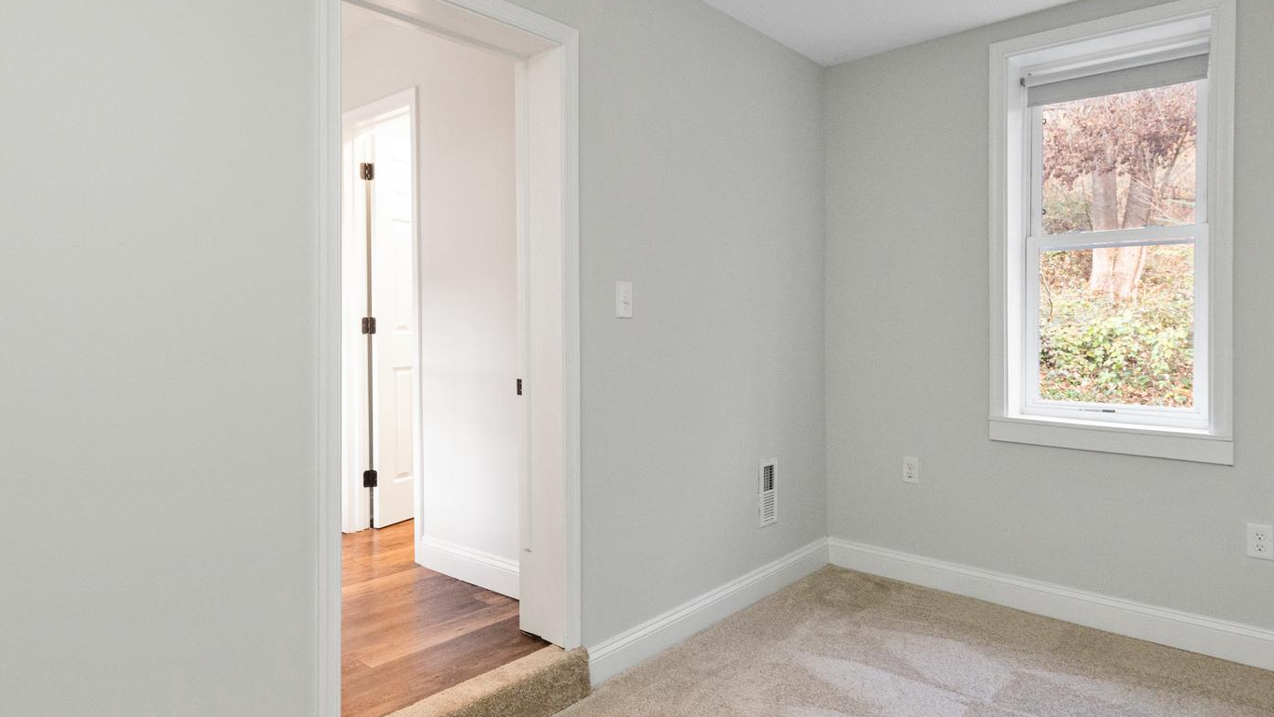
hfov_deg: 81.2
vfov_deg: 51.3
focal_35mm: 22
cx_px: 618
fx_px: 743
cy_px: 301
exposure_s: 1/25
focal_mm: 14
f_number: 8
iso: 1600
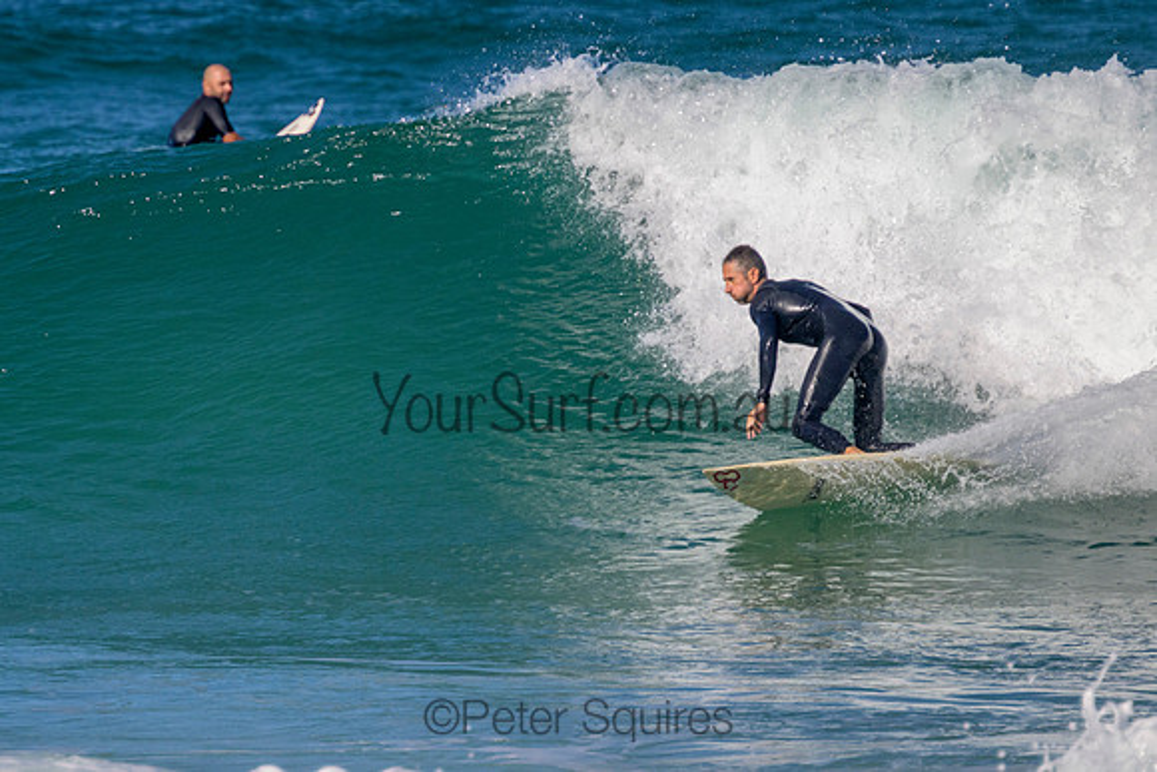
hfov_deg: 1.9
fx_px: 35199
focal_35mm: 1095
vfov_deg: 1.3
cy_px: 411
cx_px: 420
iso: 1100
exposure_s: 1/2000
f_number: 11
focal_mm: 800
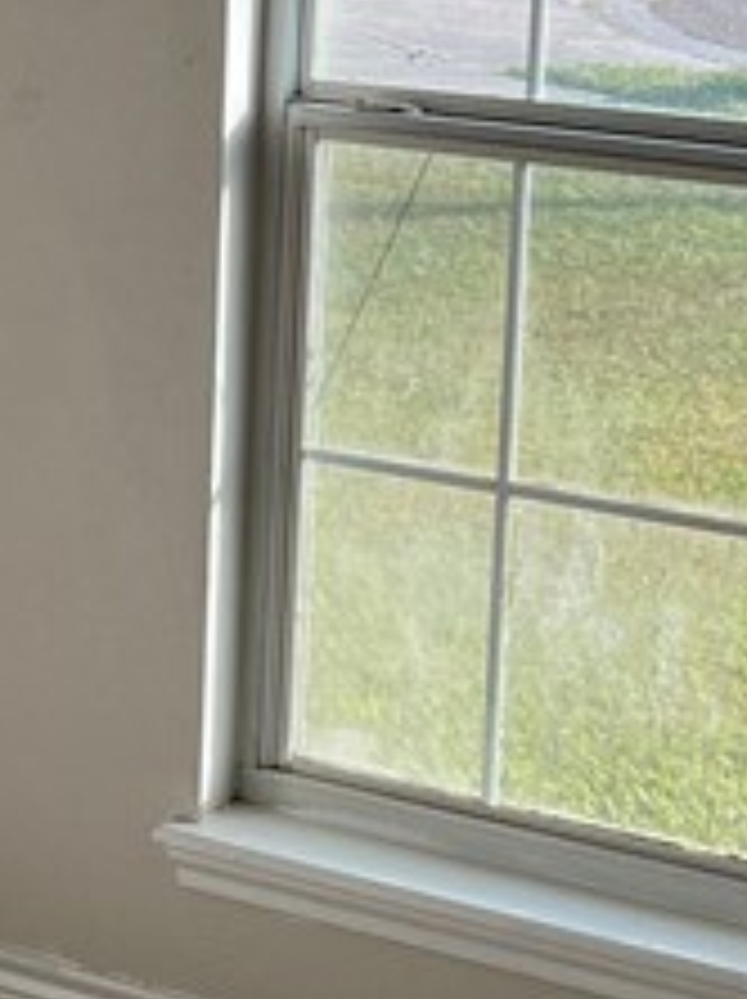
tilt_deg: -6.7
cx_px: -378
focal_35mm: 120
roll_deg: -0.5
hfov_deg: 11.8
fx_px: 3459
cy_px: 108
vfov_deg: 16.2
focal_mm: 5.1
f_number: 1.6
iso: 50
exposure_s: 1/816
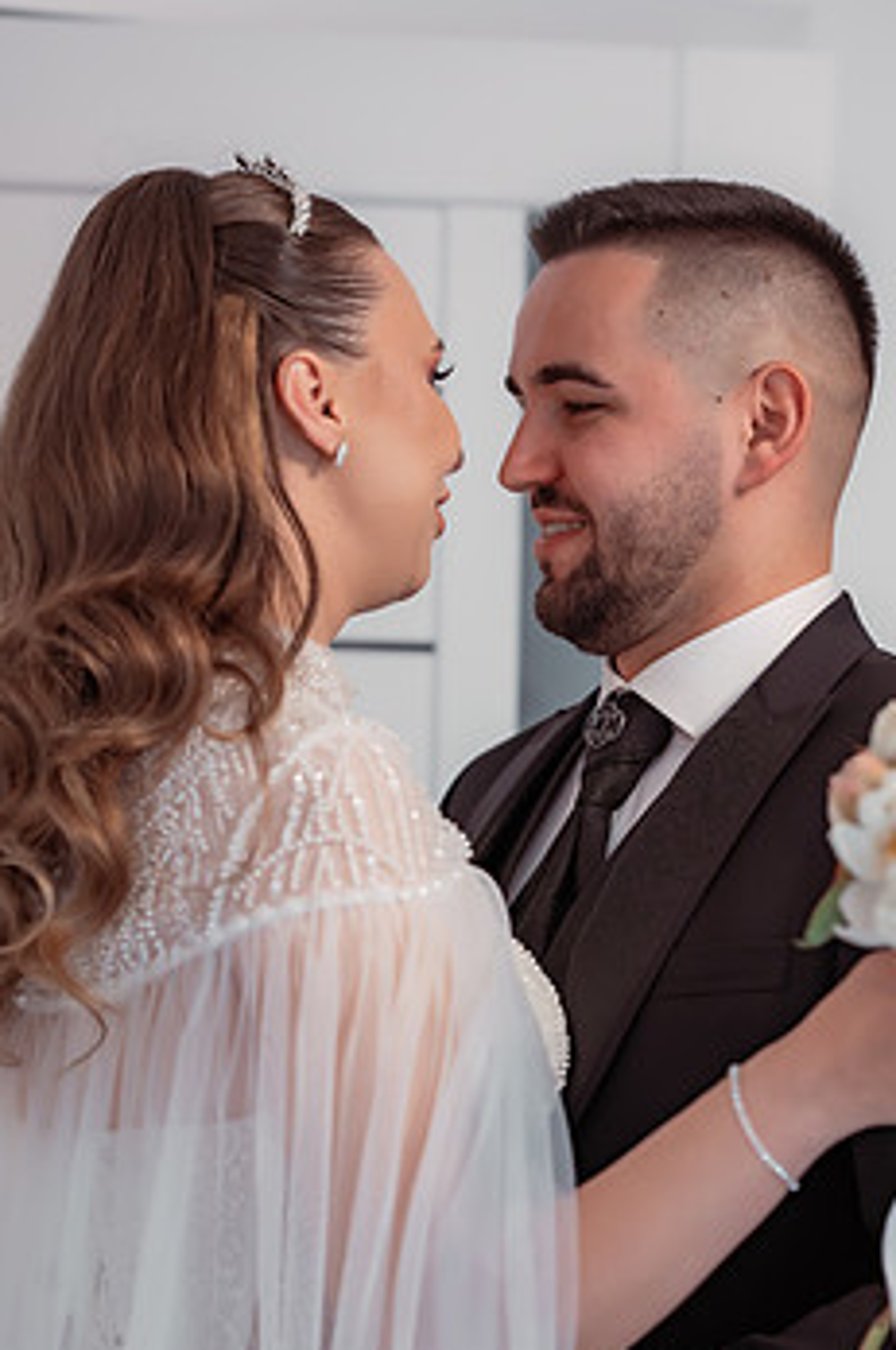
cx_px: 576
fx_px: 4119
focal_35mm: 110
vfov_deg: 18.6
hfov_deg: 12.4
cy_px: 853
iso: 1600
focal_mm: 85
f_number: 2.8
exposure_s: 1/320
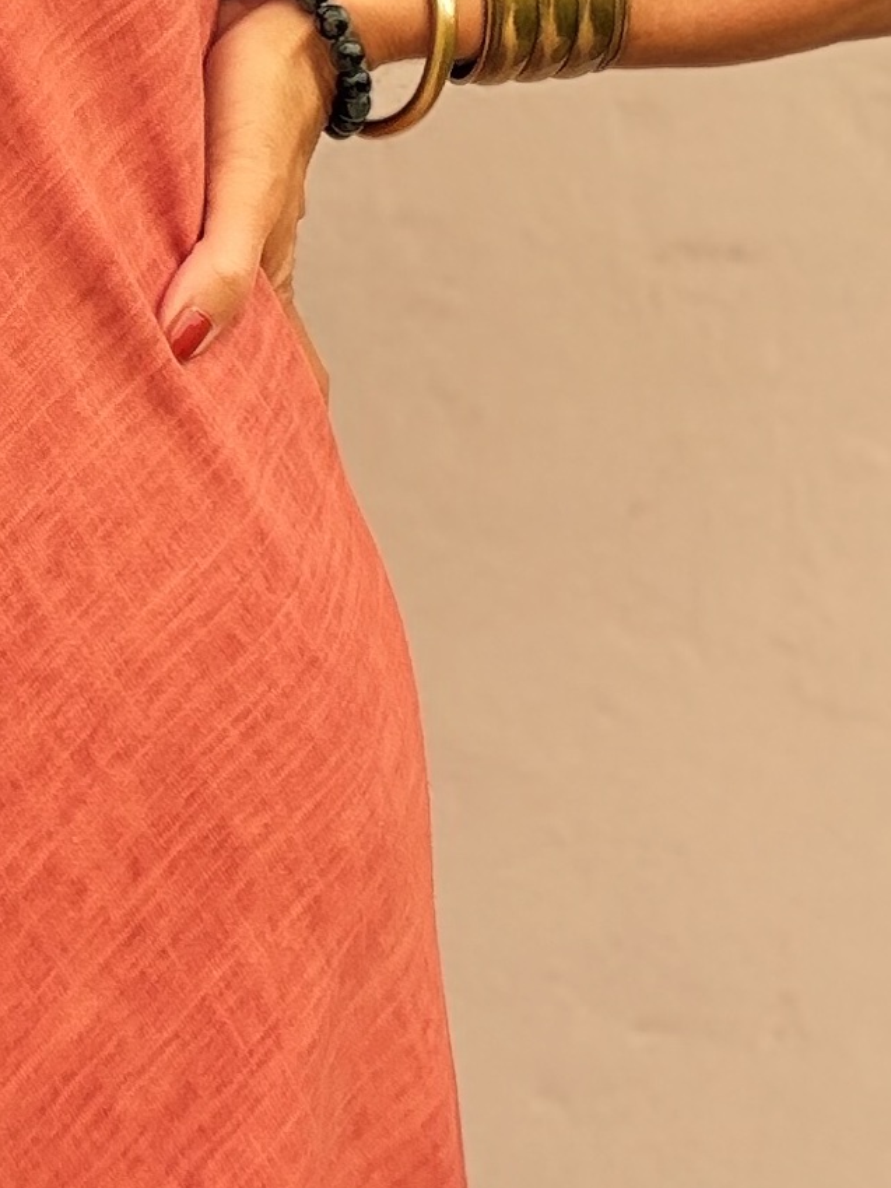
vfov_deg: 18.3
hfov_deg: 13.5
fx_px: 3637
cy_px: 172
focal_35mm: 106
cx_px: -220
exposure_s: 1/598
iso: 25
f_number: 1.9
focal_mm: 2.71
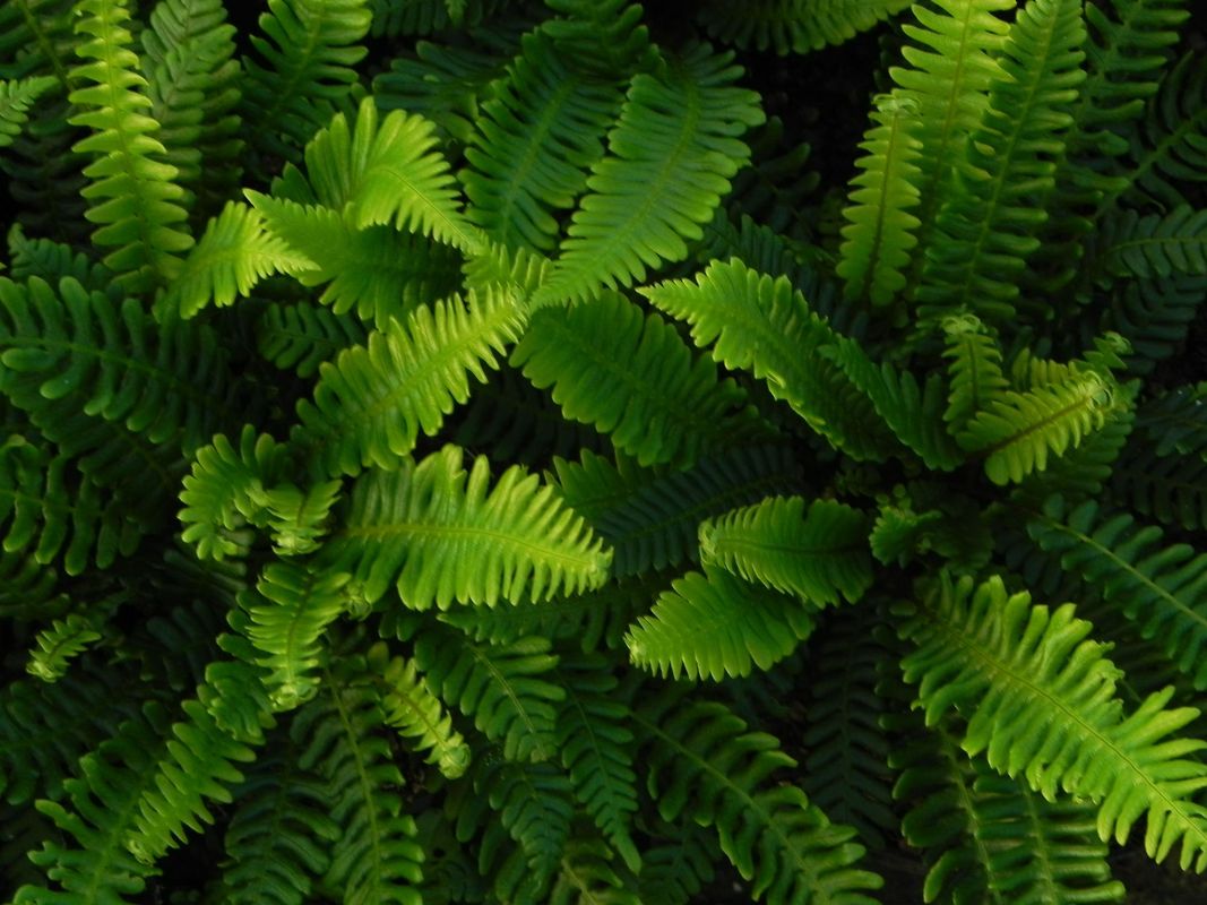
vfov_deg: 11.5
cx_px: 604
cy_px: 452
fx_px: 4498
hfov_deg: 15.3
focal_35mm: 129
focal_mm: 23
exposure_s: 1/20
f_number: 5
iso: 160
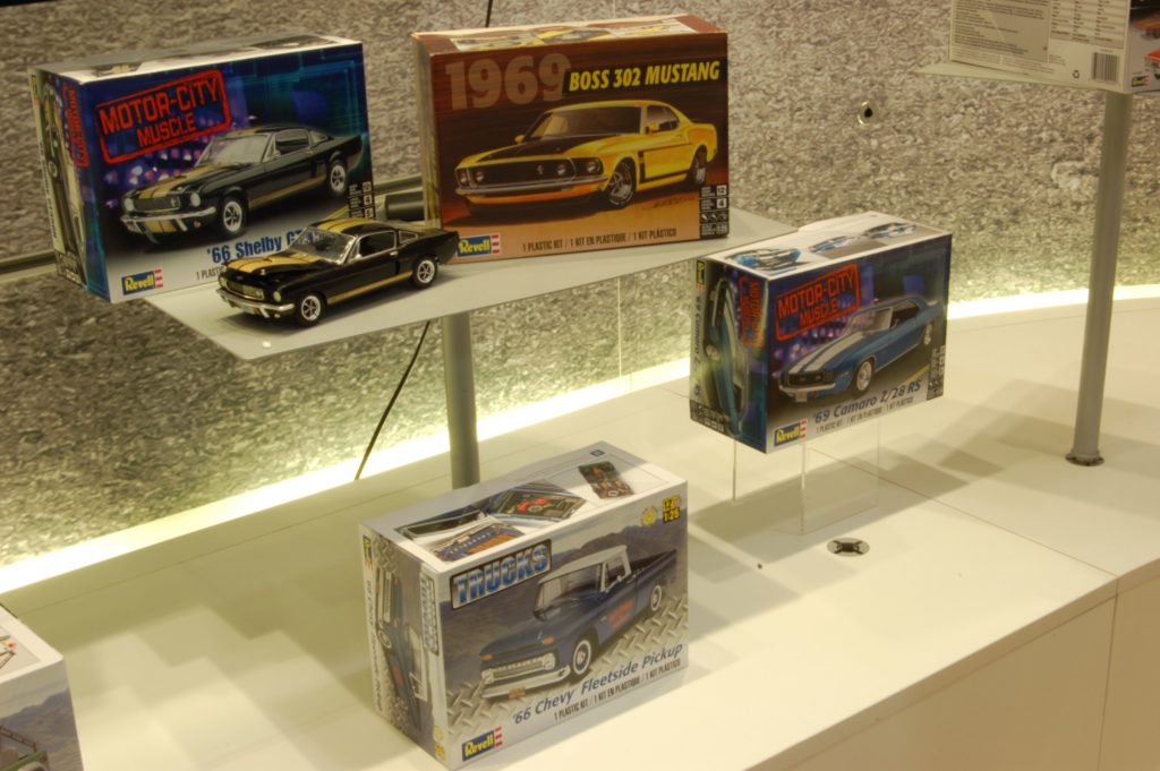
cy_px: 386
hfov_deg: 38.9
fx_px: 1642
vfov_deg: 26.4
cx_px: 580
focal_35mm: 51
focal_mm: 34
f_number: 25
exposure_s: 1.6
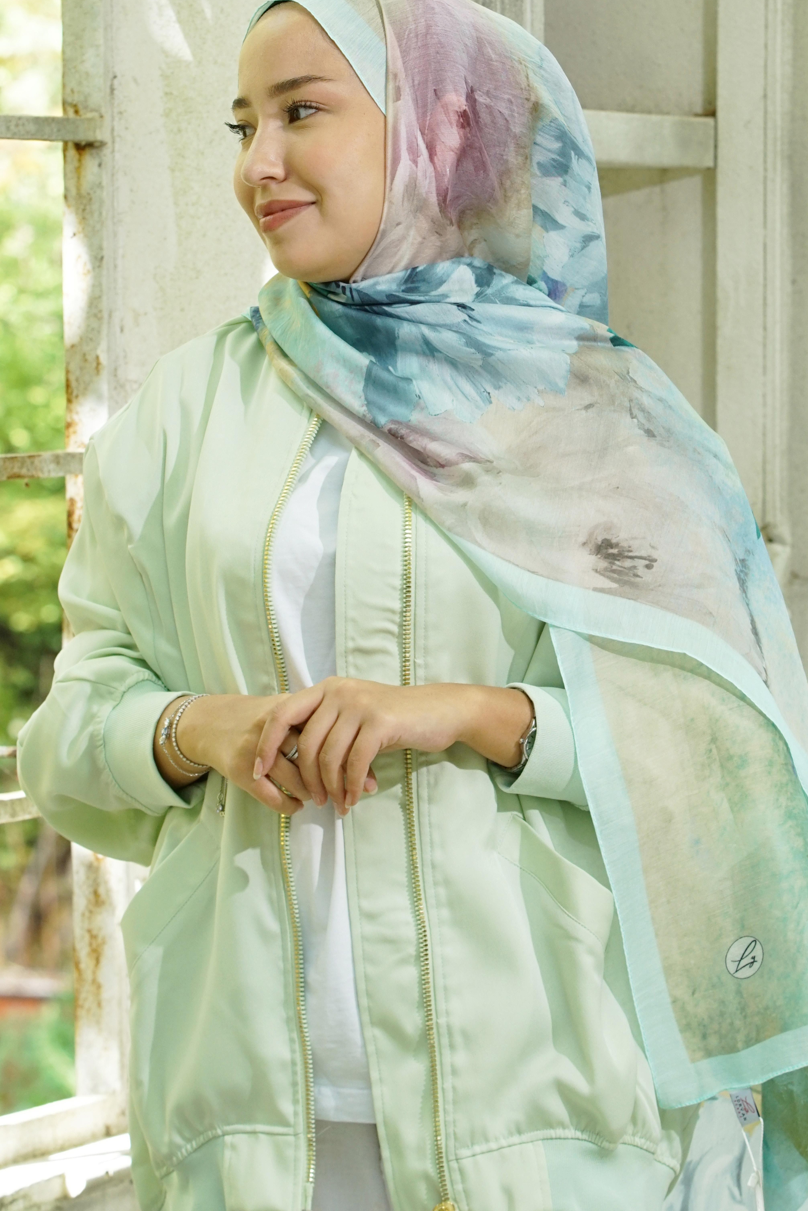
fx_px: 3769
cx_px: 439
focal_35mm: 112
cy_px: 606
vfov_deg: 18.3
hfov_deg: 12.2
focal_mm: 85
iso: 640
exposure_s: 1/100
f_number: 6.3
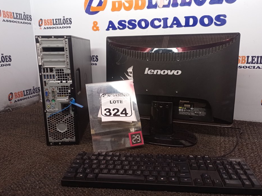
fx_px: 234
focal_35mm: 31
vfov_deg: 45.4
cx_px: 135
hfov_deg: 58.4
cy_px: 96
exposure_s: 1/60
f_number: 1.79
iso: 194
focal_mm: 4.7
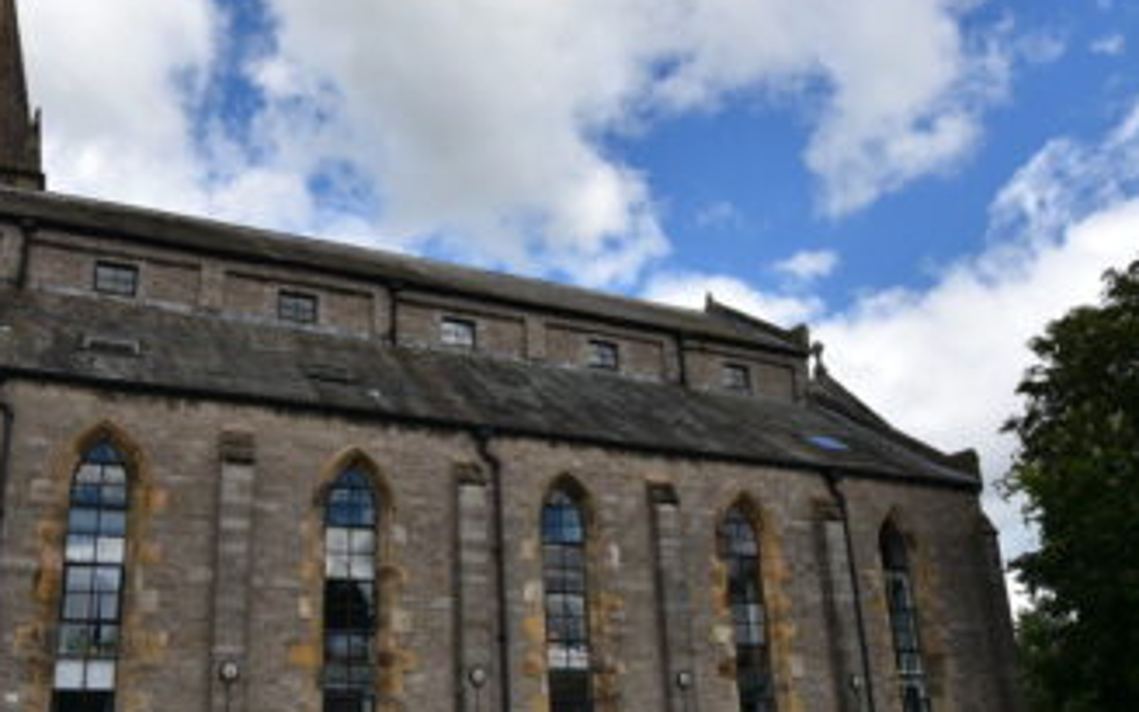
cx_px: 389
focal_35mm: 28
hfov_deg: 64.9
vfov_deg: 44.1
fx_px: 869
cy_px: 452
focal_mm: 10
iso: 180
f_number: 8
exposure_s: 1/500
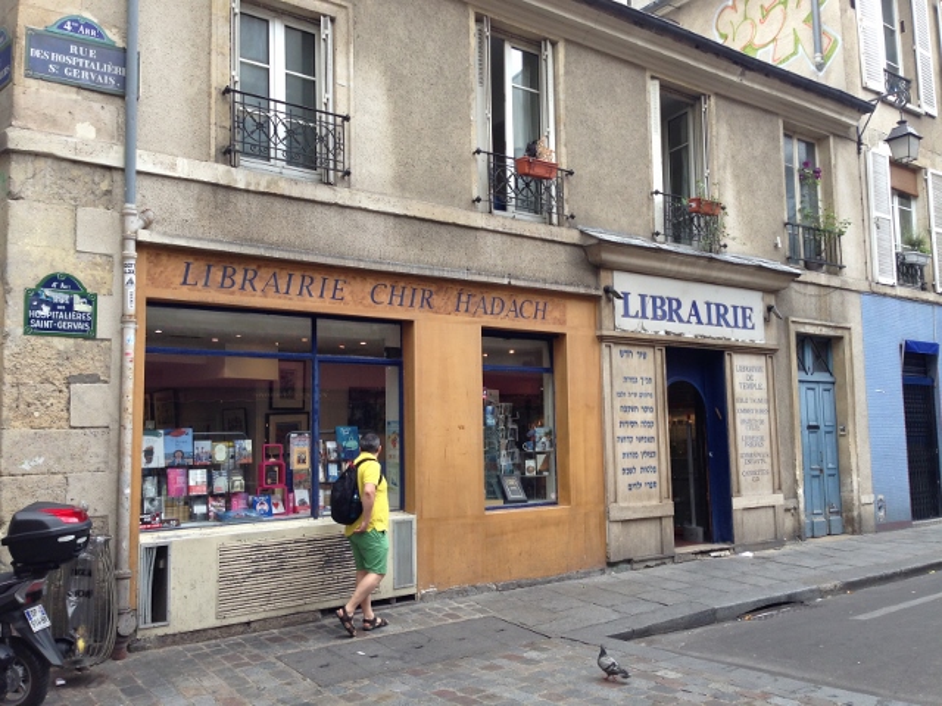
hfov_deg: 55.4
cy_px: 353
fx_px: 898
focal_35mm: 33
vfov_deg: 42.9
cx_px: 471
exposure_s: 1/120
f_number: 2.4
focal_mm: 4.13
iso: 50
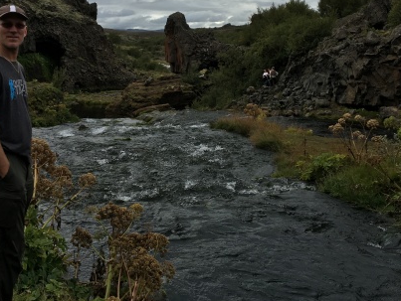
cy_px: 73
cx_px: 196
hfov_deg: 41.2
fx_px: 533
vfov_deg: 31.0
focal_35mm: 46
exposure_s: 1/1570
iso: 25
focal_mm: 4.15
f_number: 2.2
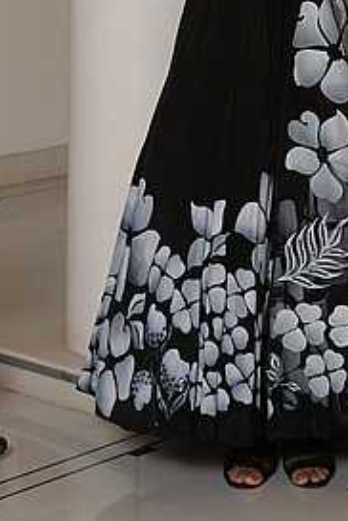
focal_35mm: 75
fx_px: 1087
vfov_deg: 25.9
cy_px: 26
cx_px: 298
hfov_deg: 18.0
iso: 800
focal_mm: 26
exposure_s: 1/56
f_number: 4
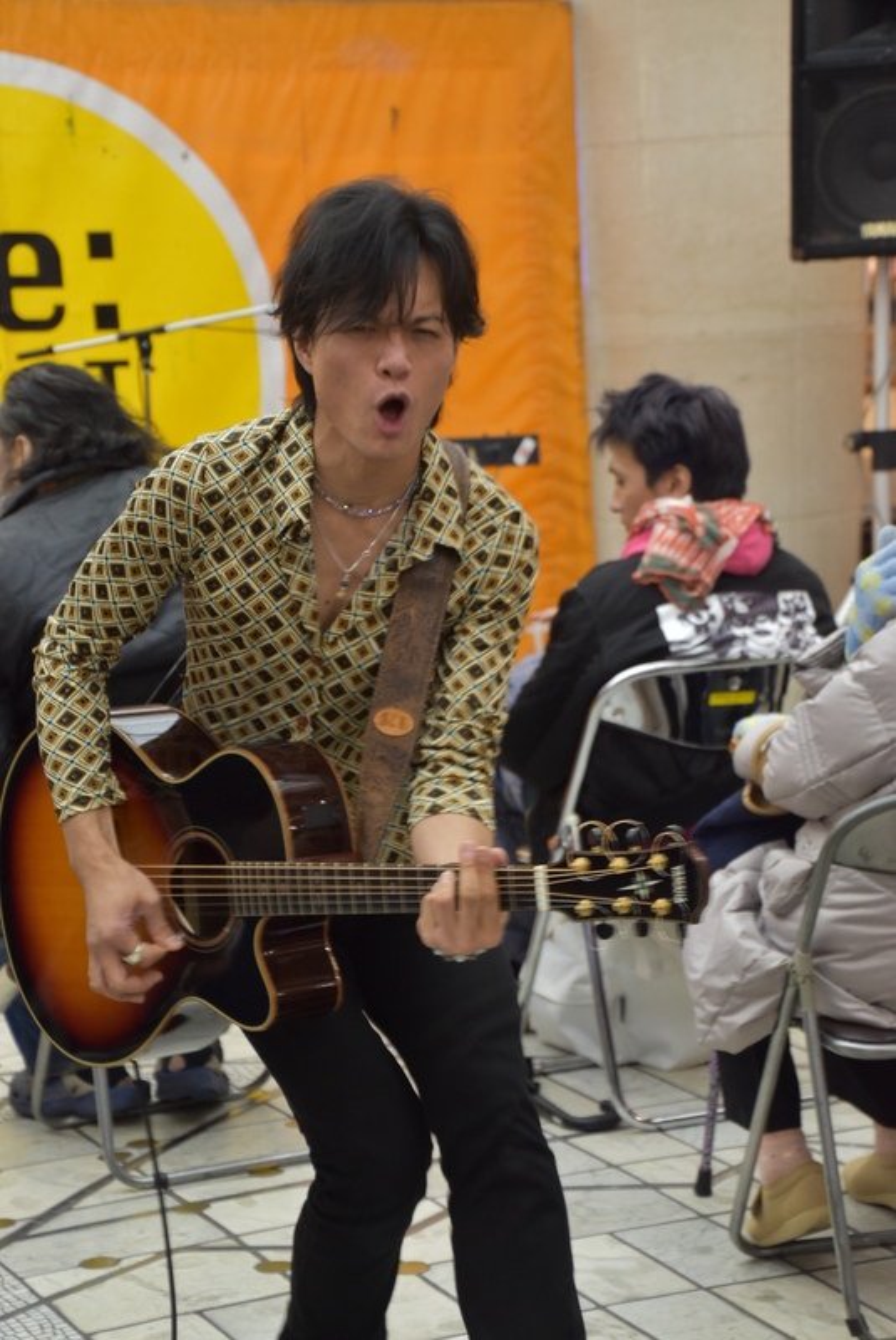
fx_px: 3241
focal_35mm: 87
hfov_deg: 15.7
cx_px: 448
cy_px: 670
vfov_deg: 23.4
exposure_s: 1/60
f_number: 5
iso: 720
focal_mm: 58
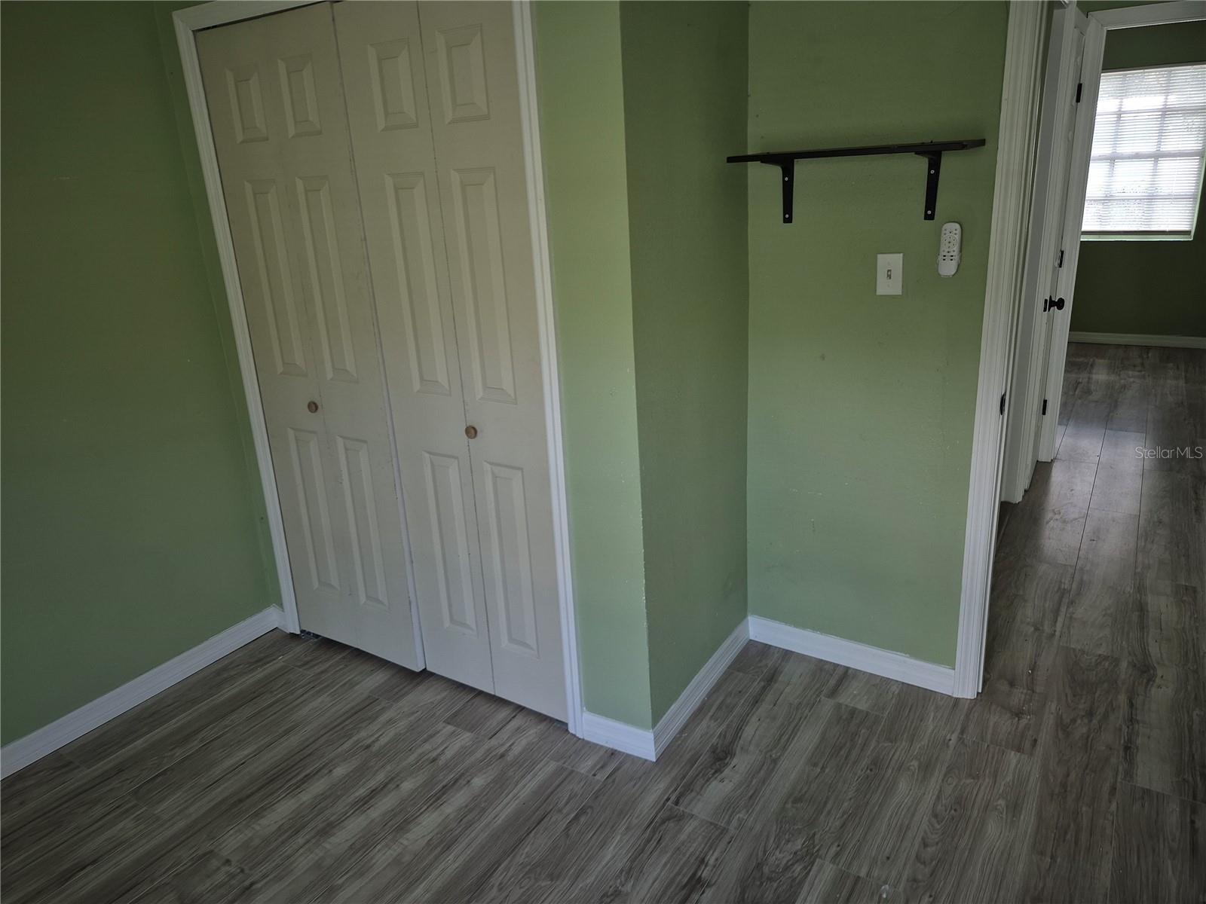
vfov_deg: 58.9
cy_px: 452
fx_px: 801
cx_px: 603
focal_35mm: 23
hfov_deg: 73.9
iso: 64
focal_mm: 5.4
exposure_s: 1/60
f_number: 1.8
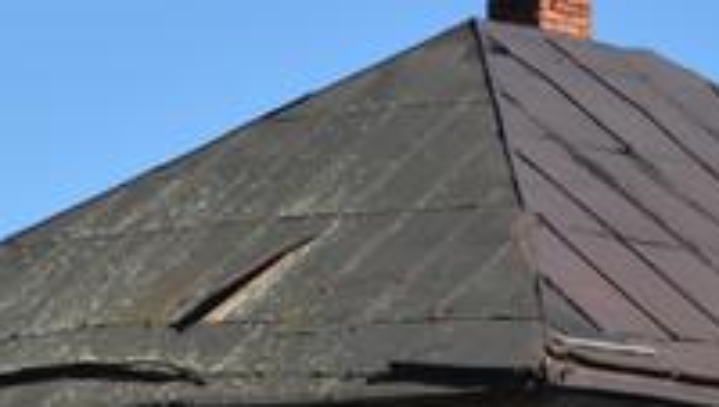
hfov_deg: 8.2
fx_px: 4981
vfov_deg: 4.6
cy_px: 578
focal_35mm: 261
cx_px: 568
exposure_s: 1/500
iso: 200
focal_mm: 52
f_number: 8
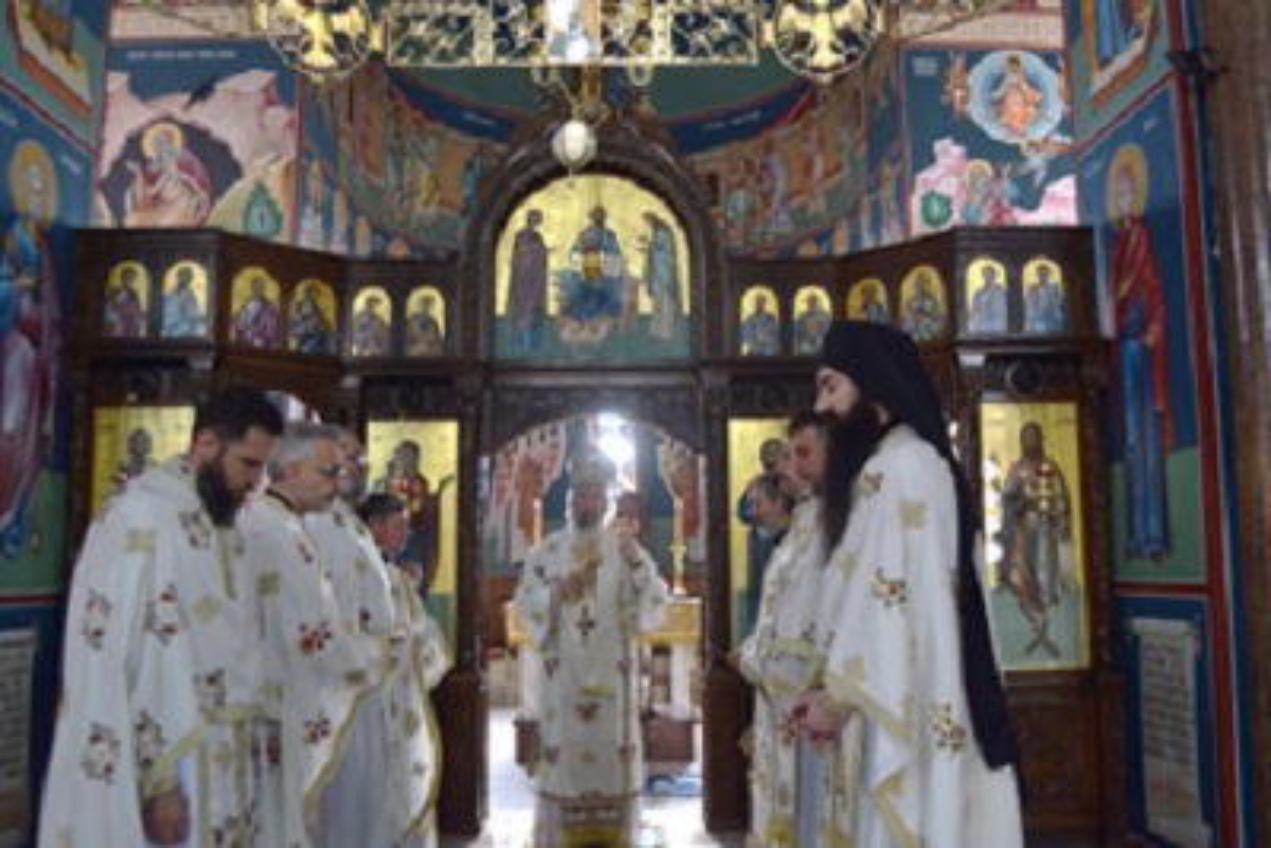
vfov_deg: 43.6
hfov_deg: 61.9
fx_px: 1059
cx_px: 636
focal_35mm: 30
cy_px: 424
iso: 400
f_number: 5
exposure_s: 1/100
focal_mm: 20
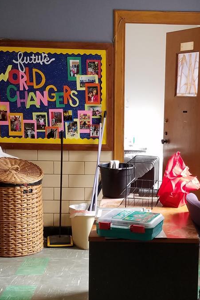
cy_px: 167
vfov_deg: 31.4
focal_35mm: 64
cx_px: 131
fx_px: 533
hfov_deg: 21.2
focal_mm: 4.2
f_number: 1.7
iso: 100
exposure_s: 1/60
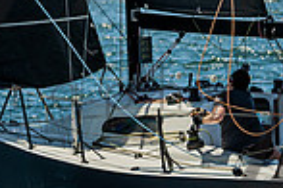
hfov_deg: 2.4
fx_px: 6642
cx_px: 168
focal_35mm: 845
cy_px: 61
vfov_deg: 1.6
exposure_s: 1/1250
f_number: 5.6
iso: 320
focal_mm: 160
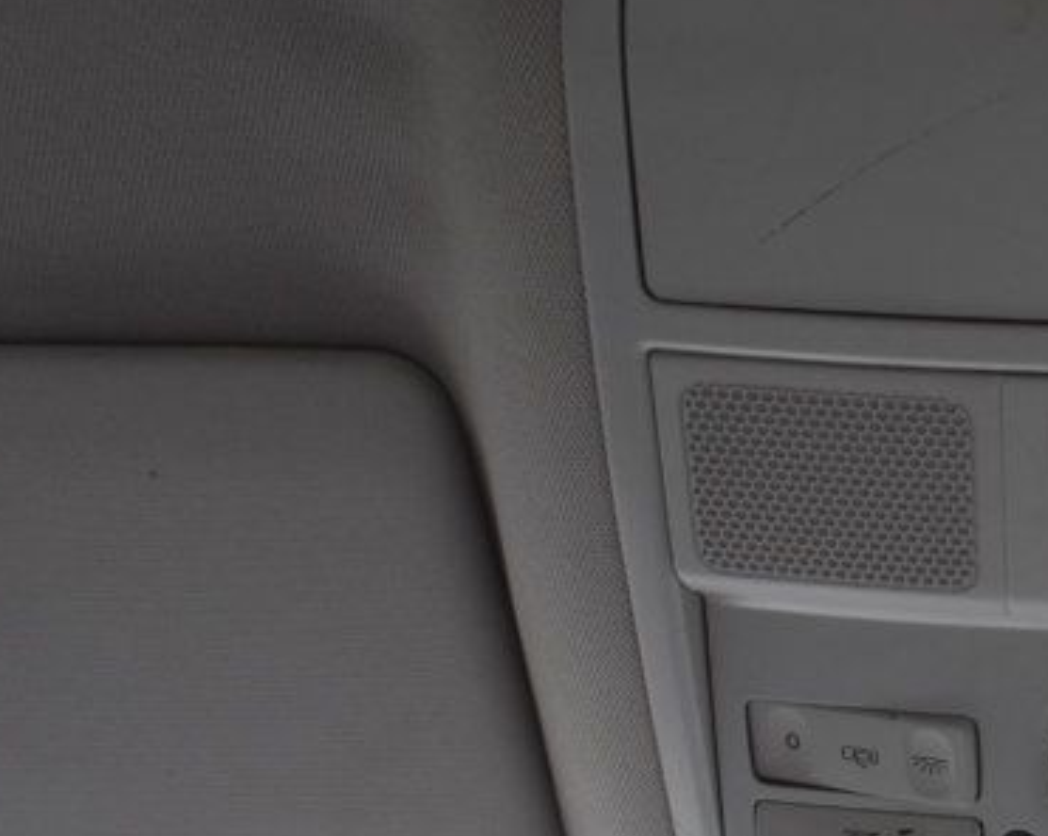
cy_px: 511
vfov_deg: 21.8
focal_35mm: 70
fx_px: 2169
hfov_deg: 24.8
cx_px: 1223
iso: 400
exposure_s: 1/80
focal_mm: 18
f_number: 8
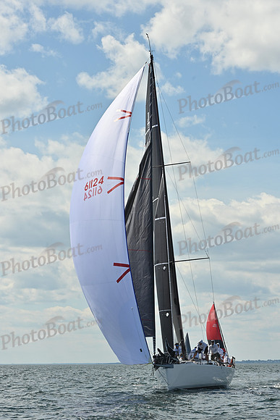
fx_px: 1352
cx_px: 140
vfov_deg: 17.6
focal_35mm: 116
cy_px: 210
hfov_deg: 11.8
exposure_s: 1/1000
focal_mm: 116
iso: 250
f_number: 10
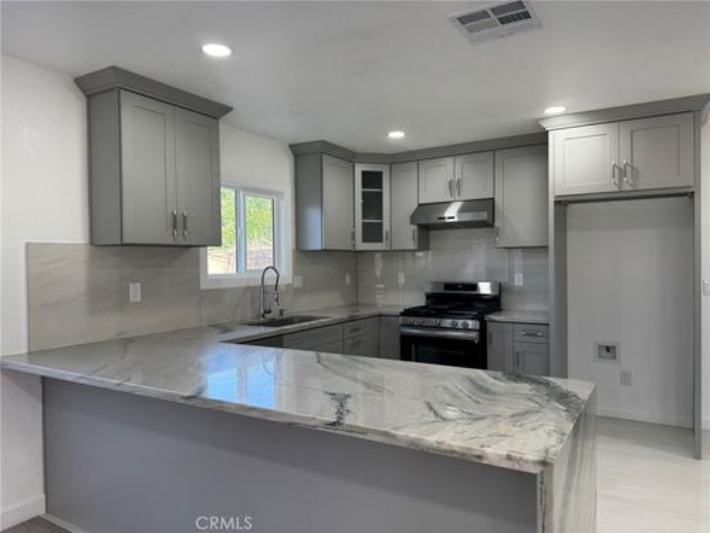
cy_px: 266
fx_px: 492
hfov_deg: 71.6
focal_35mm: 24
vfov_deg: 56.8
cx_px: 355
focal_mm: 6.76
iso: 100
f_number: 1.78
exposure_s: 1/120
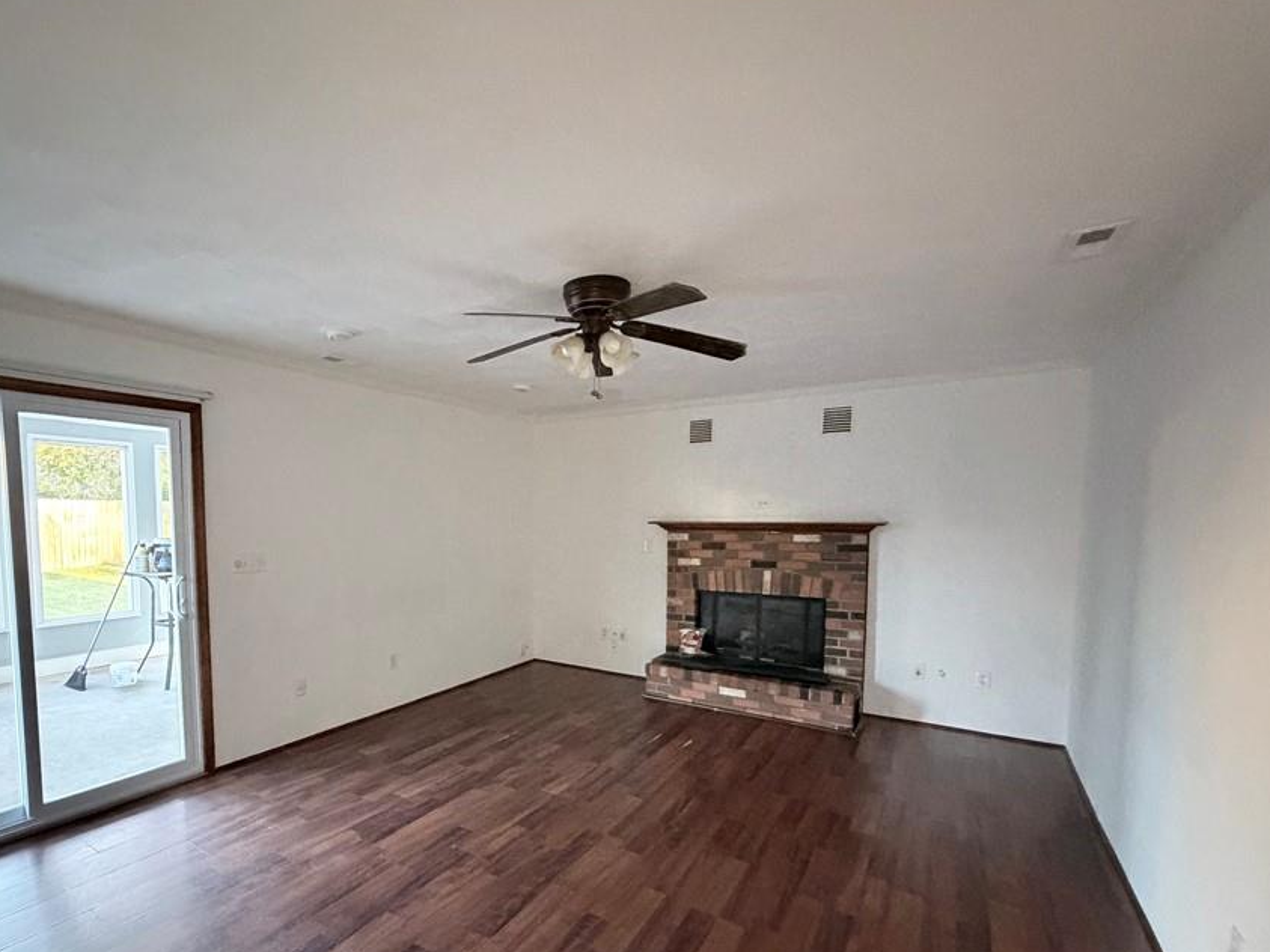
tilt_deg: -4.1
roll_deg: +0.3
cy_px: 562
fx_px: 624
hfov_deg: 90.1
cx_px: 521
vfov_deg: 74.1
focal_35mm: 17
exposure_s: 1/40
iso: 1000
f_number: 2.2
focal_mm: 2.22
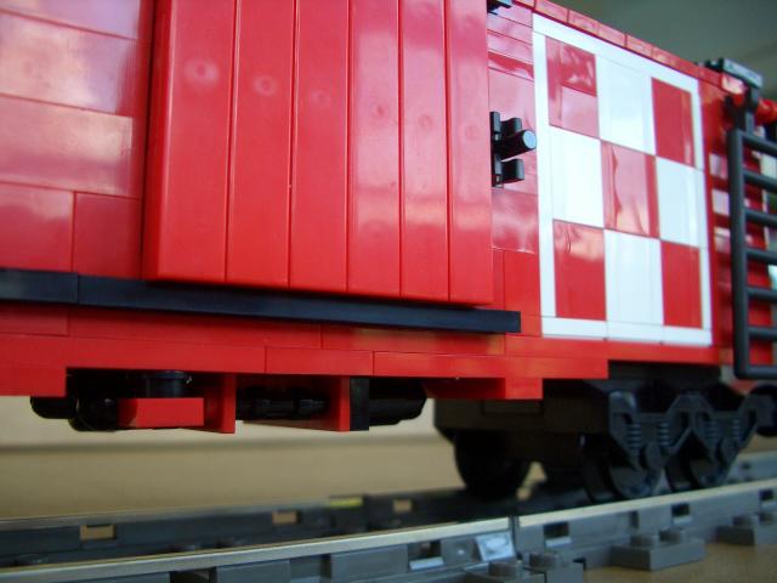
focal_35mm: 35
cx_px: 388
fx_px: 786
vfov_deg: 40.7
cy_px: 292
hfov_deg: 52.6
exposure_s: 1/100
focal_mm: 5.8
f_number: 2.6
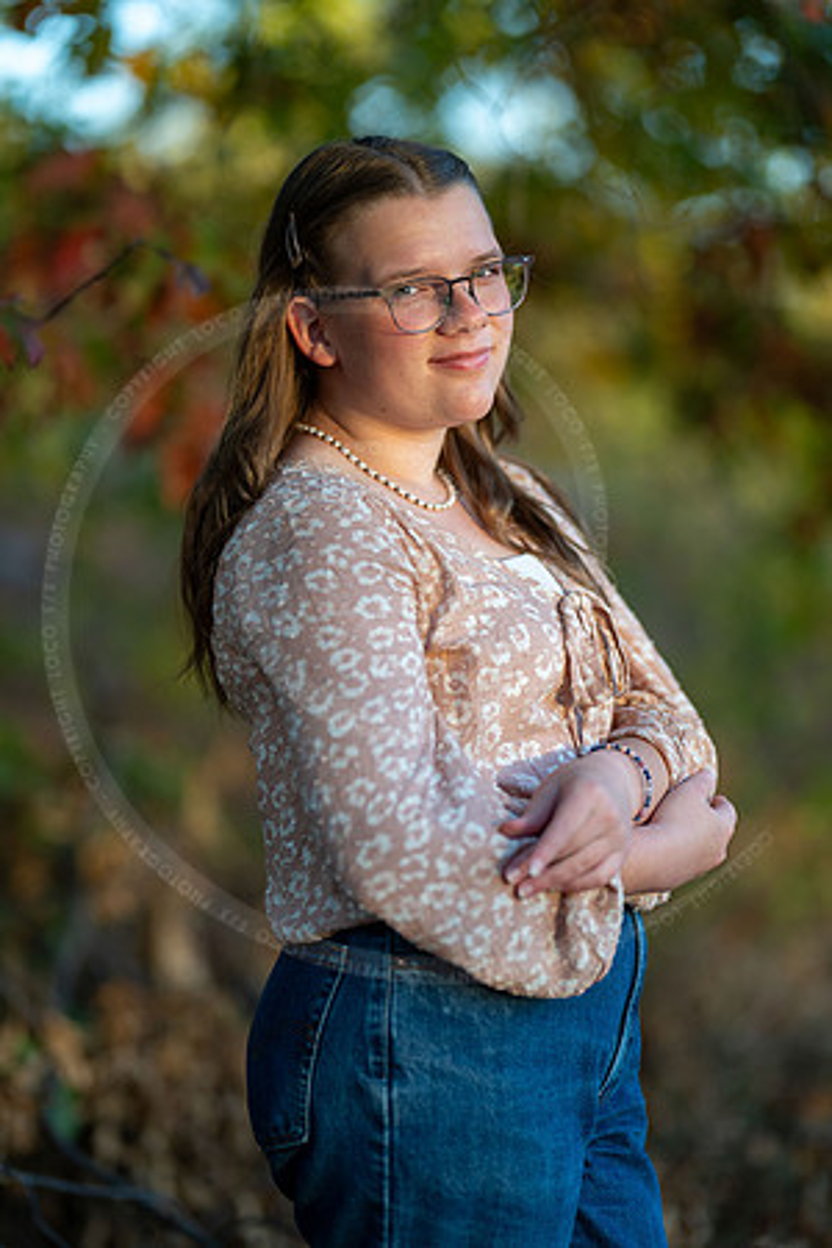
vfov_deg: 23.9
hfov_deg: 16.1
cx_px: 416
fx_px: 2946
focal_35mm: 85
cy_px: 624
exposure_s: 1/640
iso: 160
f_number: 1.2
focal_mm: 85
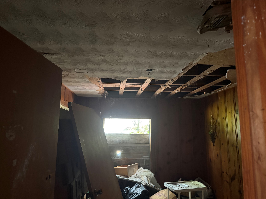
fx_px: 184
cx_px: 133
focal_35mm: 24
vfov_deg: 56.8
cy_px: 100
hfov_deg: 71.6
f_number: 1.78
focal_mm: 6.76
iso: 1000
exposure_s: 1/28
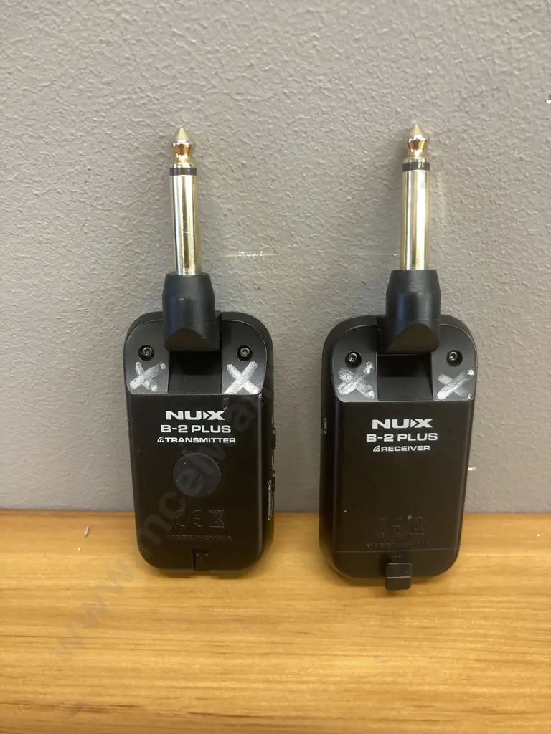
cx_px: 276
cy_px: 367
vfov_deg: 63.4
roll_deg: +1.6
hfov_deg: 49.7
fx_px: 594
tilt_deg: -29.9
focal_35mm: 28
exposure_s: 1/50
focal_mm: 3.99
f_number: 1.8
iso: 200
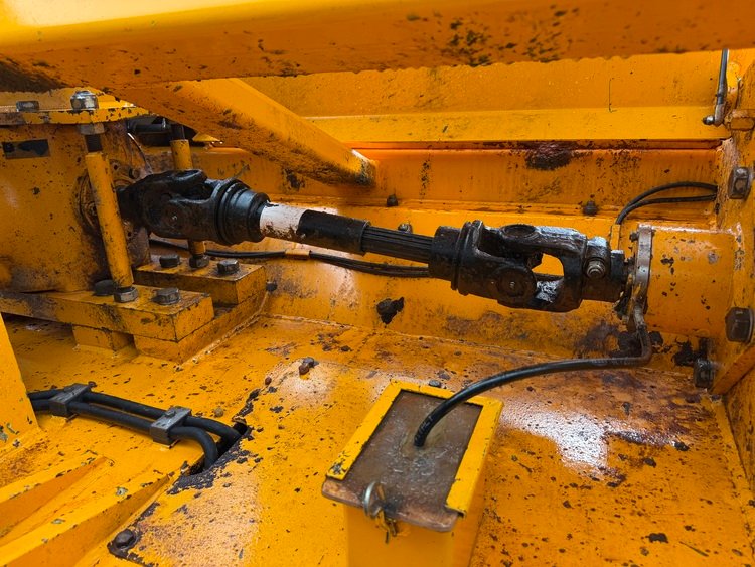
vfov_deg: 56.8
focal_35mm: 24
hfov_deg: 71.6
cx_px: 378
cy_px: 284
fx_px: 524
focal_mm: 6.76
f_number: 1.78
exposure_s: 1/423
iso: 100
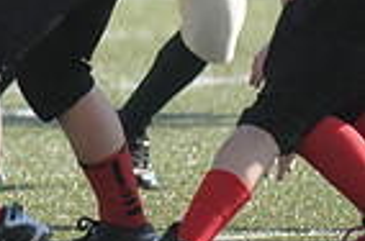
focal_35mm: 1470
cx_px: -378
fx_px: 14871
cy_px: -112
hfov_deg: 1.4
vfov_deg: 0.9
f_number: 4
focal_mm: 240
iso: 1600
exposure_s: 1/4000
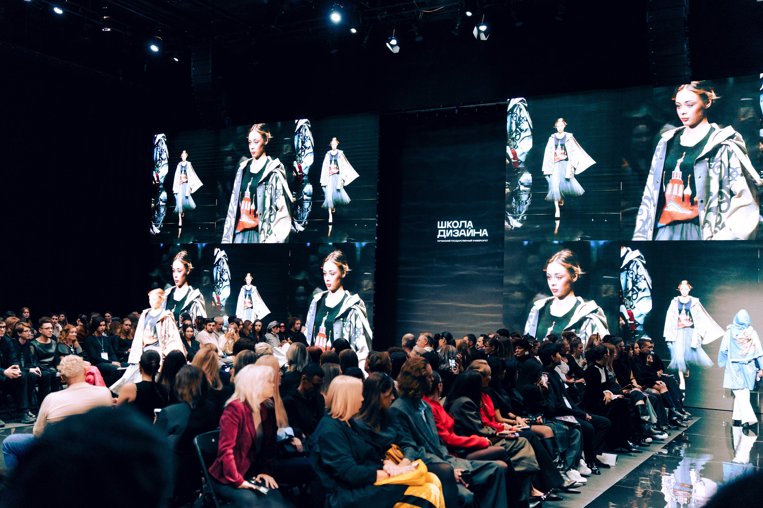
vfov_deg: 36.1
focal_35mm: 37
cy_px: 254
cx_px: 382
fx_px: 780
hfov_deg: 52.1
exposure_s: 1/320
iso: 2000
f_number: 2
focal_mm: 35
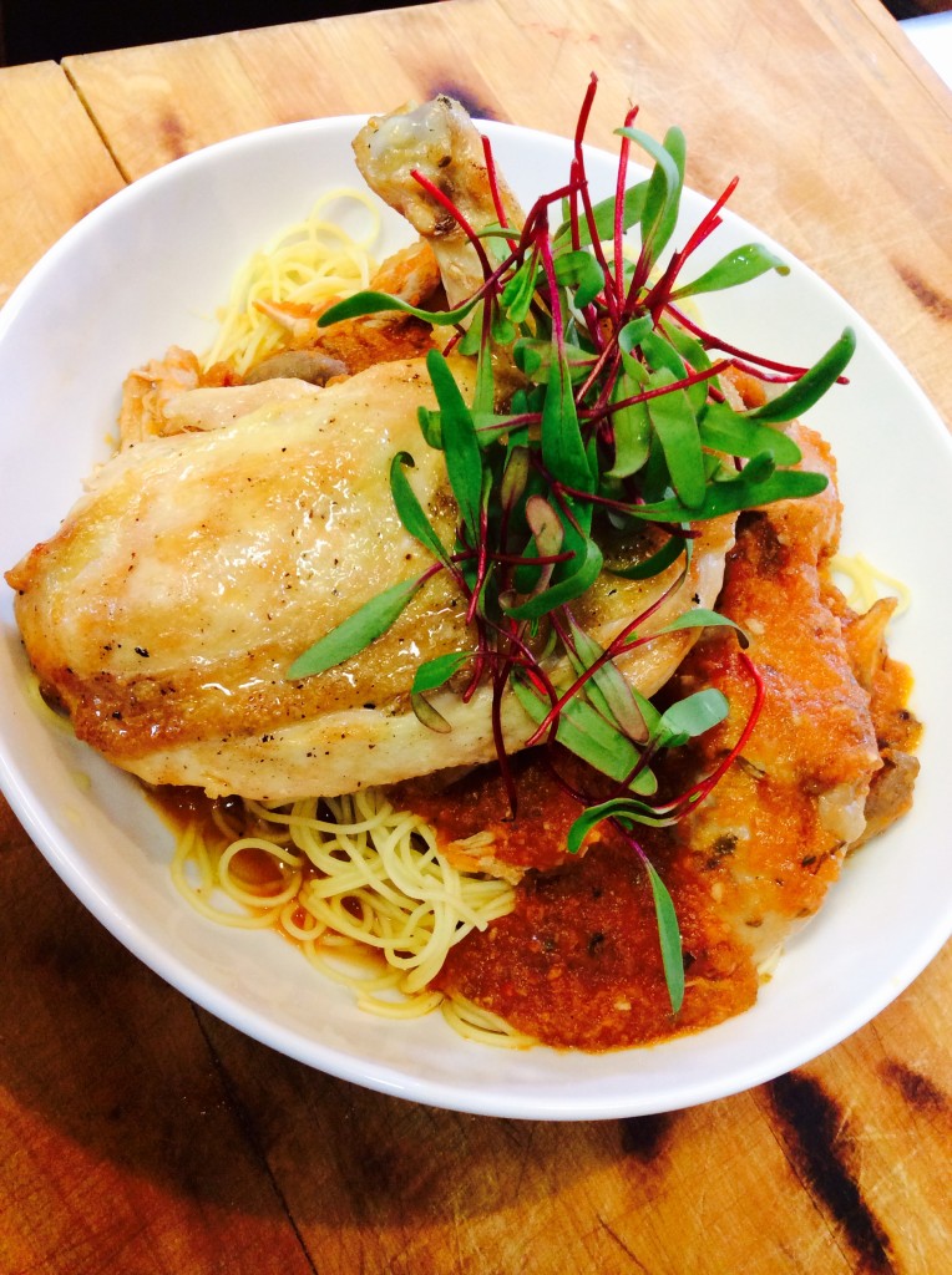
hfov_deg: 42.8
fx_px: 1214
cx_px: 476
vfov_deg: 55.4
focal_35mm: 33
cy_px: 638
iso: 100
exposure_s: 1/24
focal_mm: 3.3
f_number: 2.4
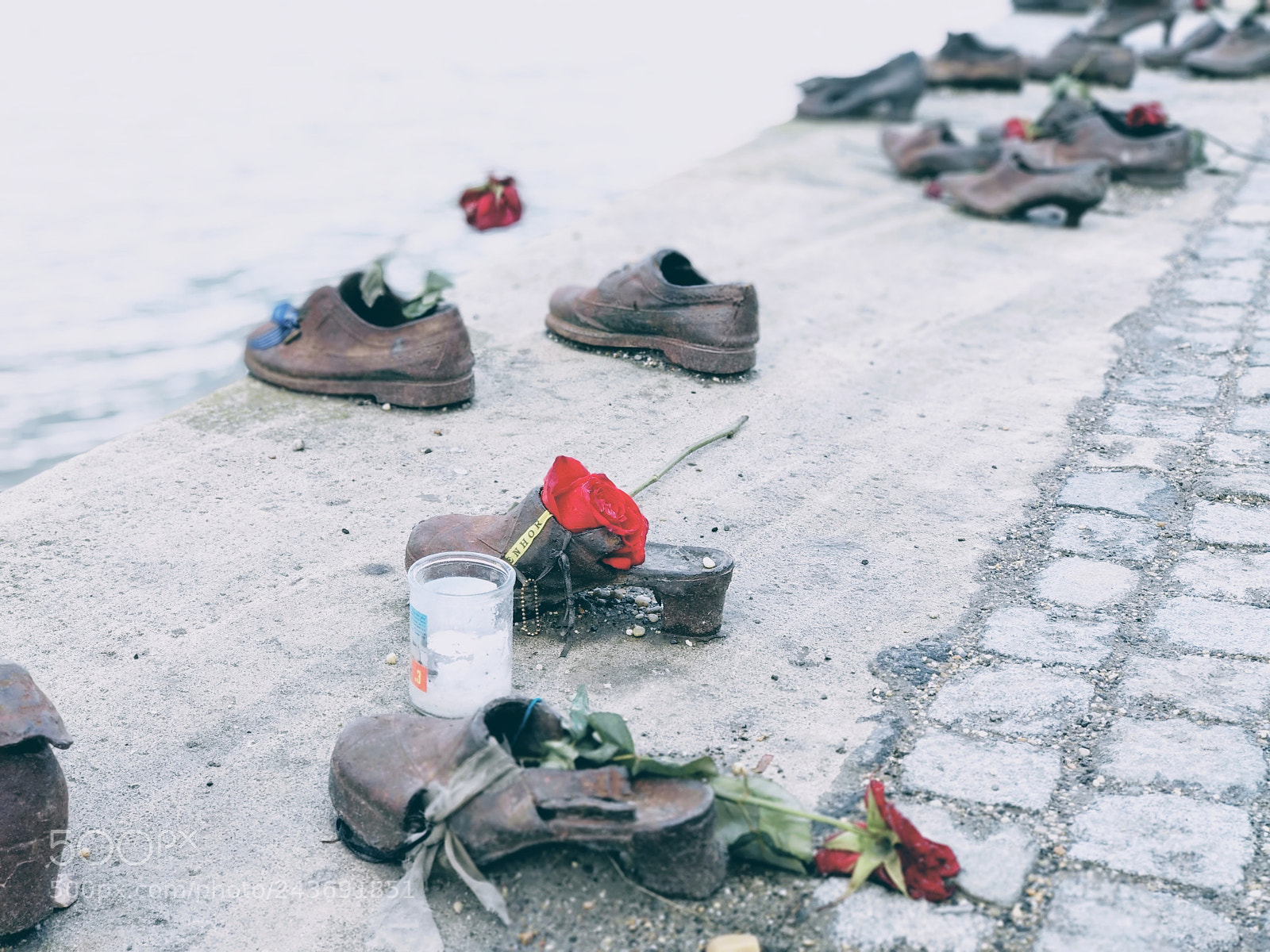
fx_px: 1908
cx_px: 635
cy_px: 476
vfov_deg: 28.0
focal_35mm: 52
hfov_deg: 36.8
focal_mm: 5.99
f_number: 2.6
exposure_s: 1/100
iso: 250
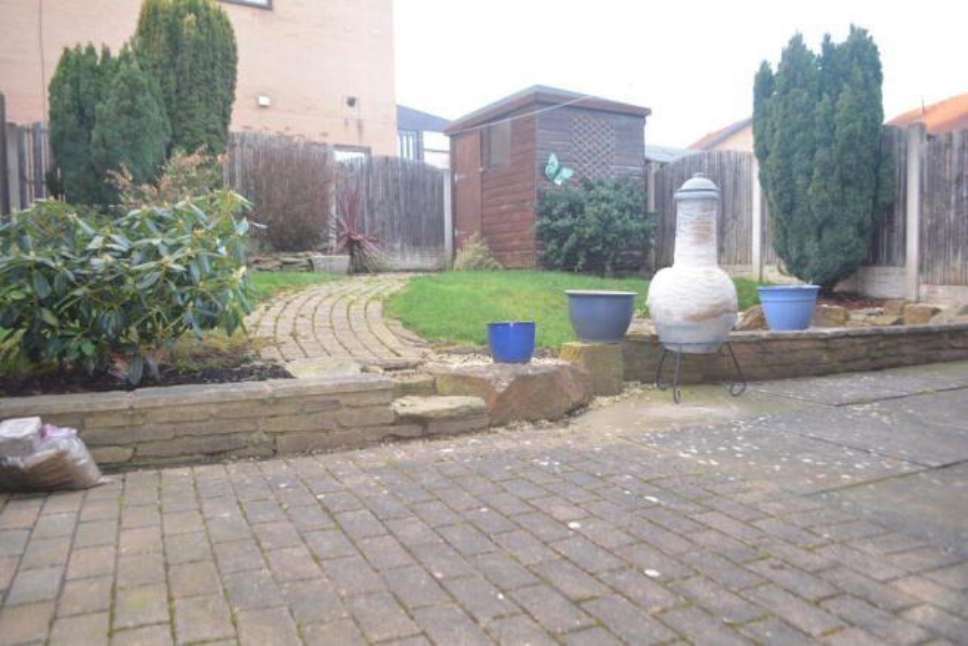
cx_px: 484
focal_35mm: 27
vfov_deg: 48.0
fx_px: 726
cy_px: 323
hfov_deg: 67.4
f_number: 3.5
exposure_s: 1/100
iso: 1250
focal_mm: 18
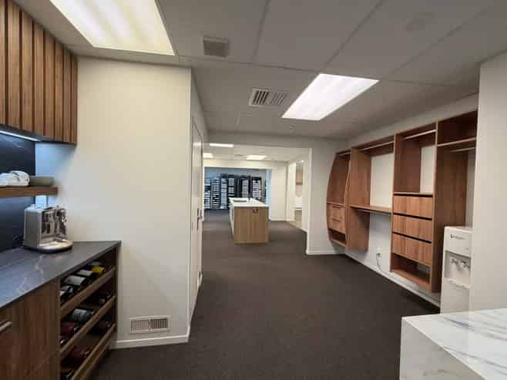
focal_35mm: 14
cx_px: 254
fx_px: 205
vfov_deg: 85.6
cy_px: 190
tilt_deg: -2.3
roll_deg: -0.4
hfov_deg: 102.1
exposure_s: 1/100
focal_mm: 2.22
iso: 160
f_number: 2.2
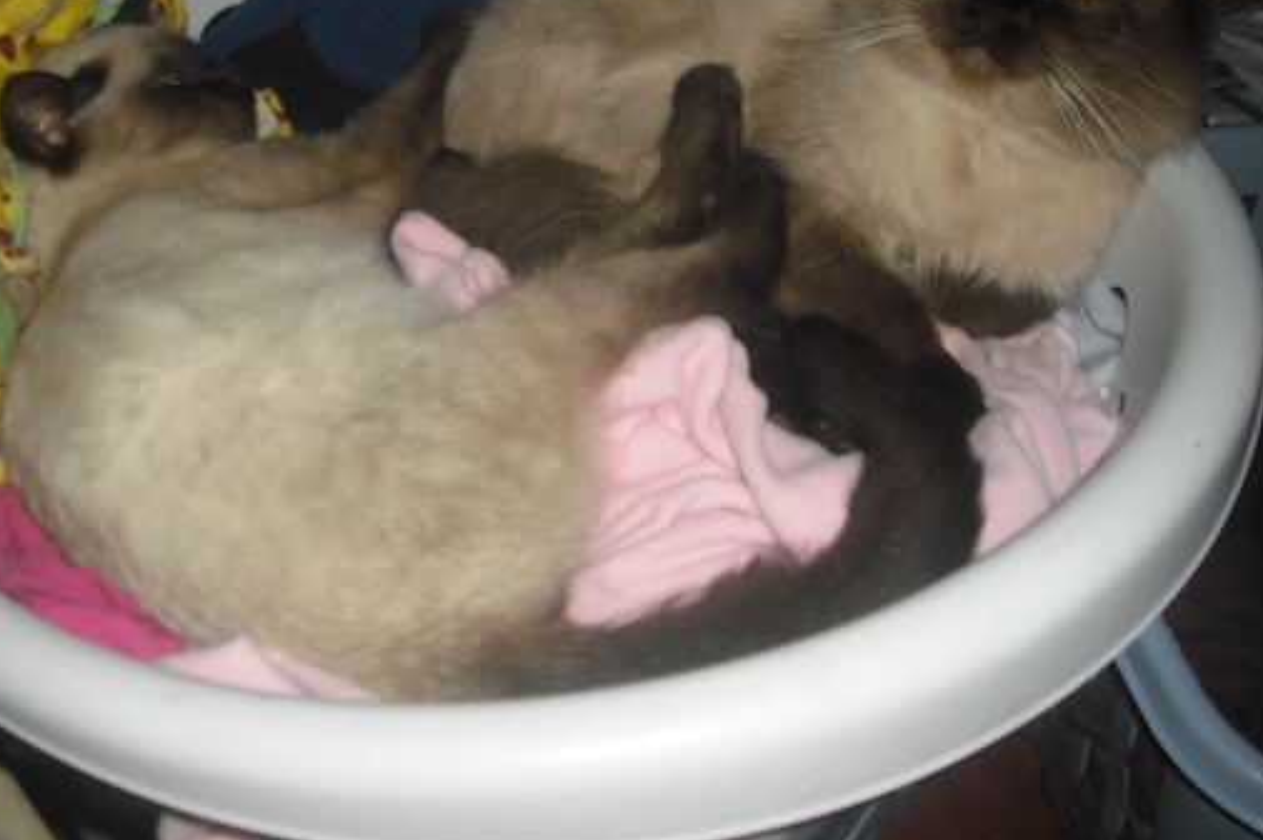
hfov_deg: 41.9
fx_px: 1648
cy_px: 330
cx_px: 550
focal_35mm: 47
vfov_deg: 28.5
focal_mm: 6.2
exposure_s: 1/60
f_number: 2.8
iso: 64
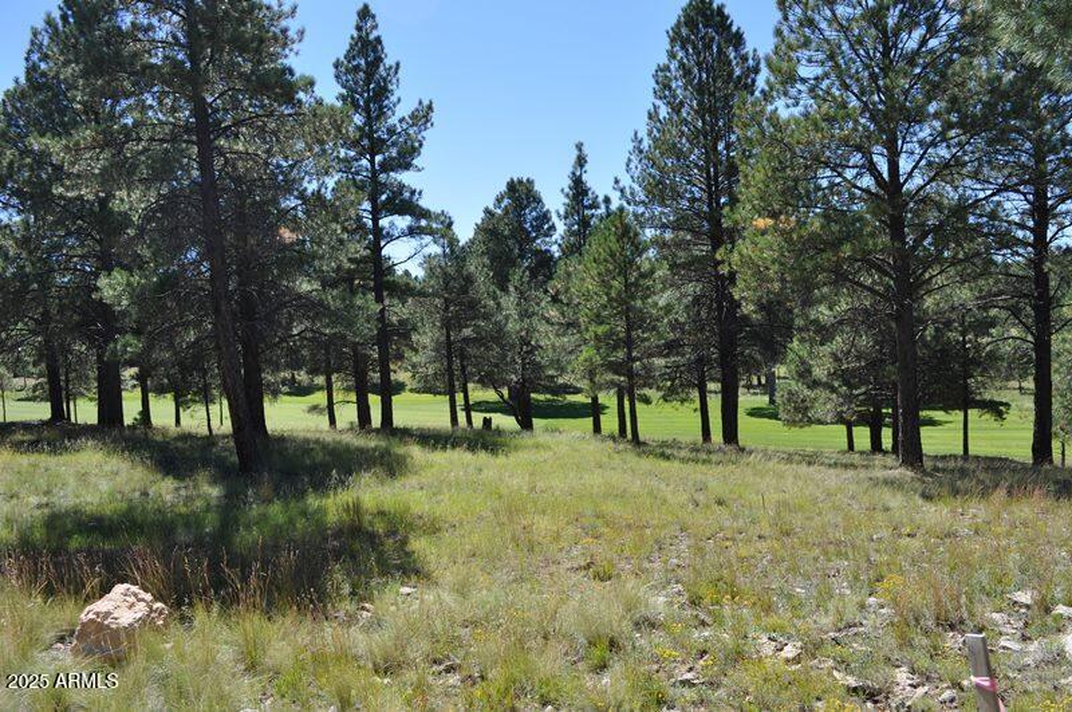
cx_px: 536
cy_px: 356
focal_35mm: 27
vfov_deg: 47.8
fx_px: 803
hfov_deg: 67.5
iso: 200
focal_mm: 18
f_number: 8
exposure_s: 1/250
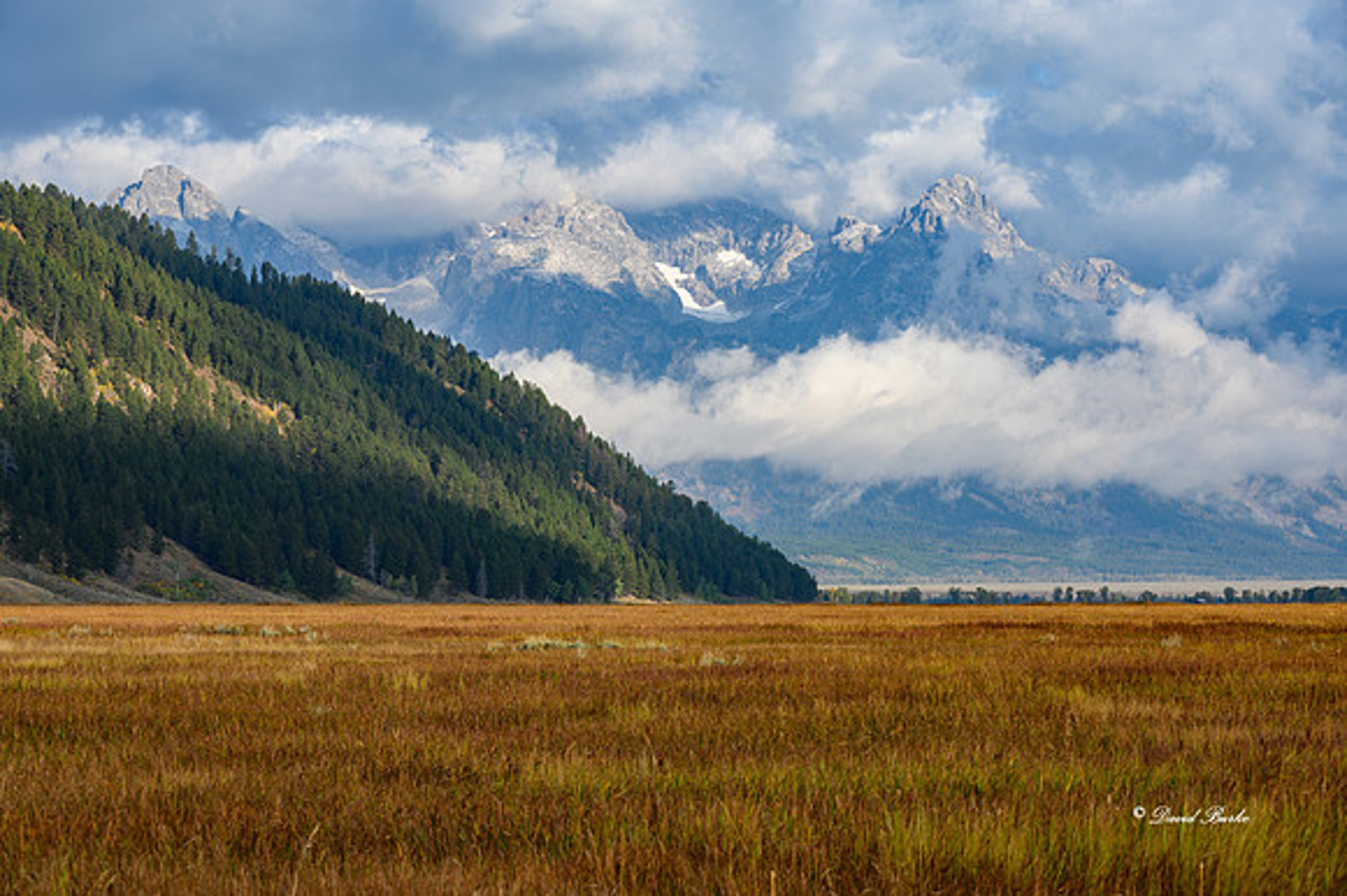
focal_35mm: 92
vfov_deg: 14.8
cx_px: 674
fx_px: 3440
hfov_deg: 22.2
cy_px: 448
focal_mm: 92
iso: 100
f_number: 11
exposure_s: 1/80
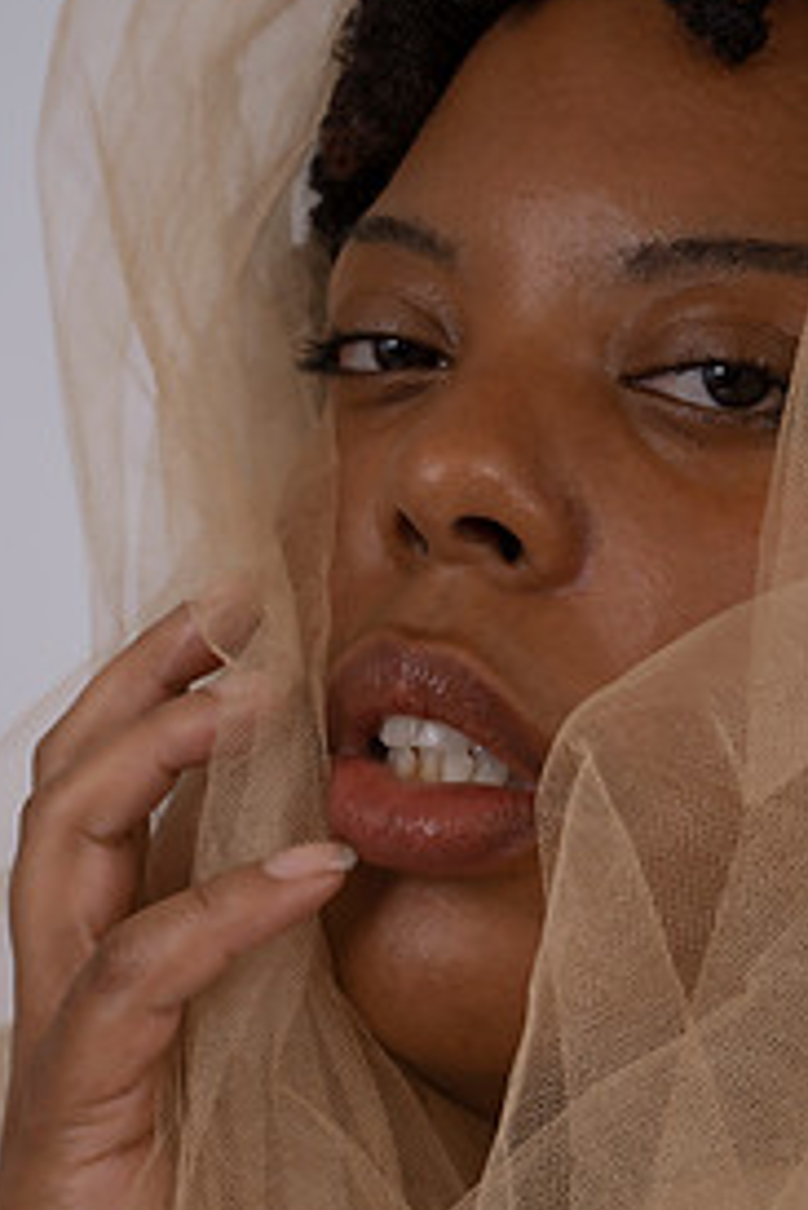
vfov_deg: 24.7
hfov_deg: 16.7
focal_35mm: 82
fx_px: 2757
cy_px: 680
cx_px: 490
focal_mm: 50
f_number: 11
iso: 100
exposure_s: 1/200
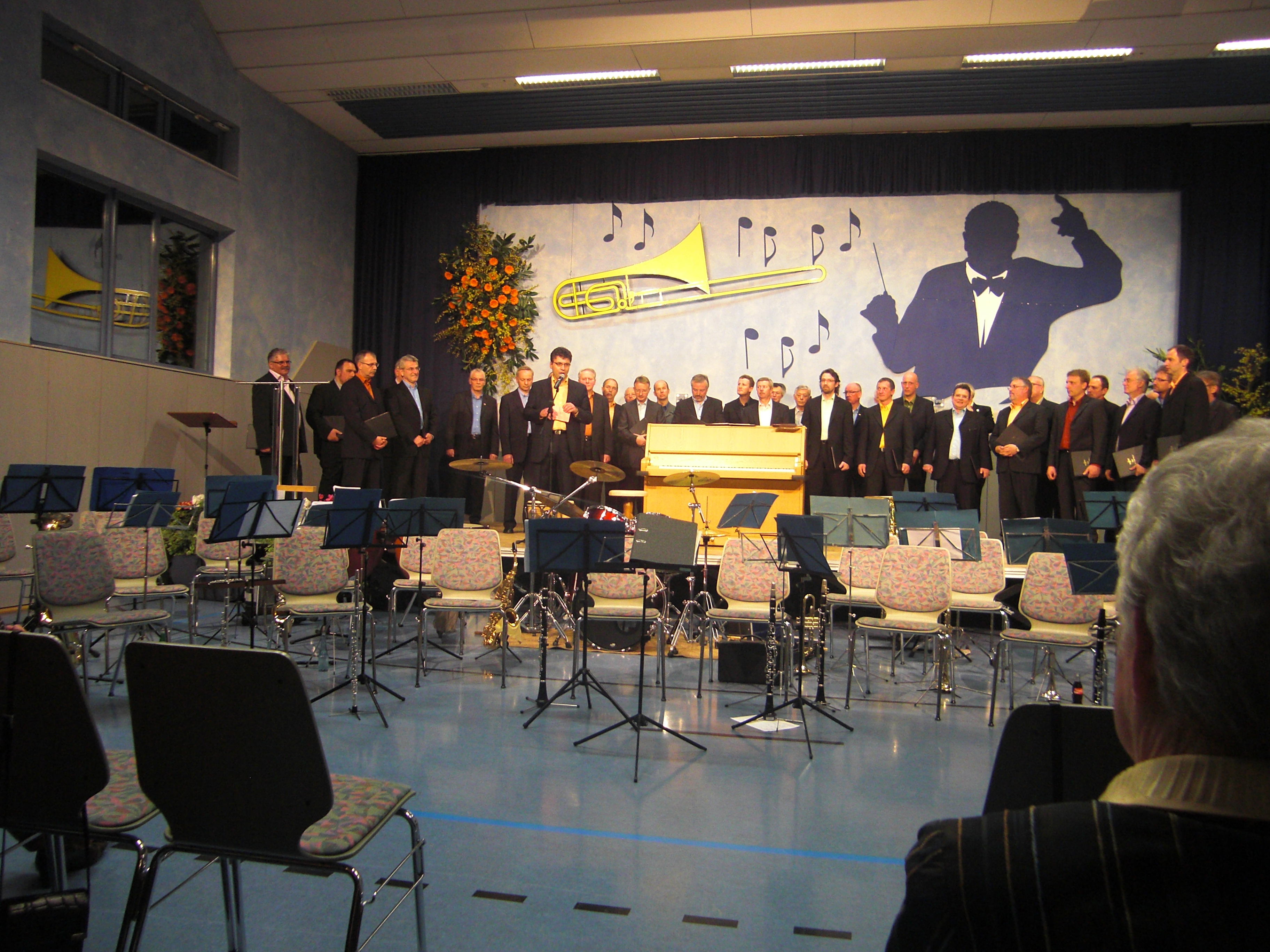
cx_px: 635
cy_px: 476
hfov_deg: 63.4
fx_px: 1027
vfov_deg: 49.7
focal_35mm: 28
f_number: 2.6
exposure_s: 1/13
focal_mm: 4.9
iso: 200
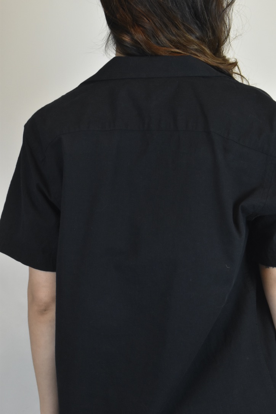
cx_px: 138
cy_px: 207
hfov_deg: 16.6
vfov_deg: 24.6
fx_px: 949
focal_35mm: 82
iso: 1600
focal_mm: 55
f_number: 18
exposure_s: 1/30
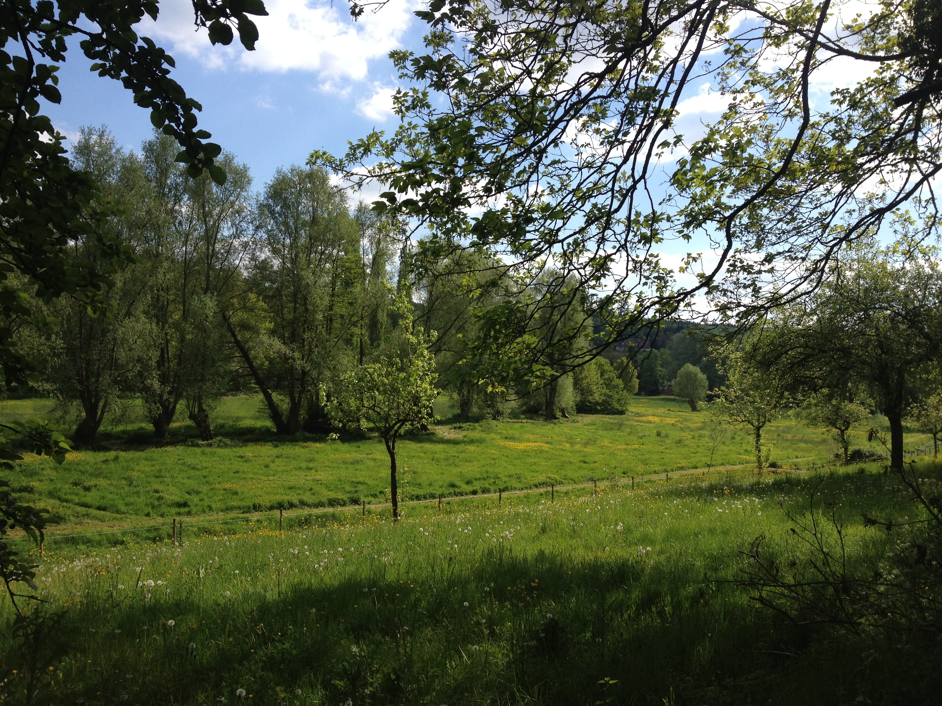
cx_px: 471
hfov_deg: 52.6
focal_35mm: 35
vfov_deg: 40.7
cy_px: 353
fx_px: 952
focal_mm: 4.28
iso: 50
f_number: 2.4
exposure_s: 1/1672
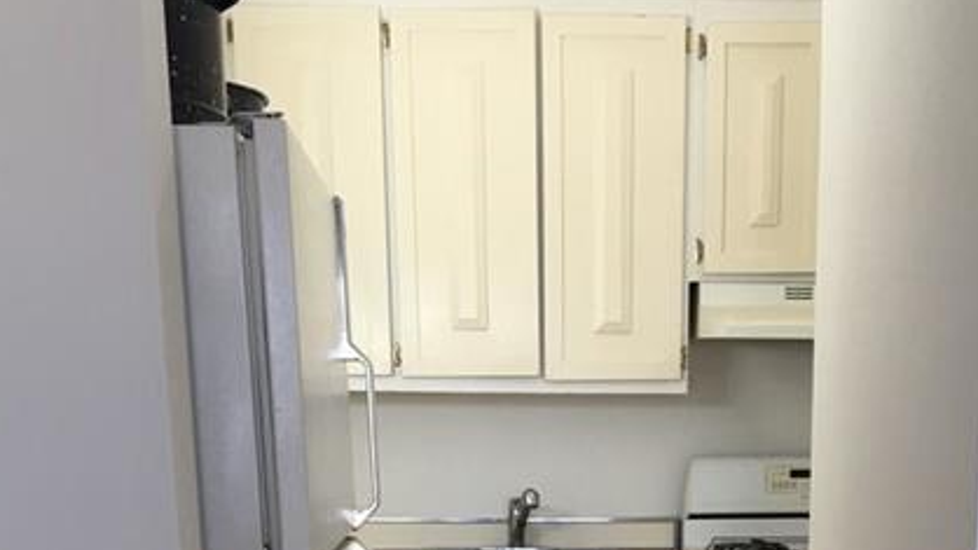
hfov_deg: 35.9
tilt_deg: -10.7
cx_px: 571
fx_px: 1504
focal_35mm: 58
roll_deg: +1.0
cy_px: 735
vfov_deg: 19.0
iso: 25
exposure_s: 1/40
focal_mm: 4.15
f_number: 2.2
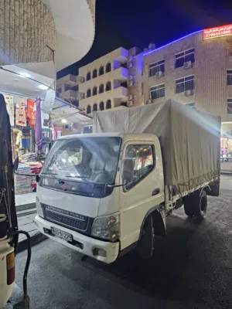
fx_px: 206
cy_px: 154
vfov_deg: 73.9
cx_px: 116
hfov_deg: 58.9
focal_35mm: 23
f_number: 1.7
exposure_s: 1/50
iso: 640
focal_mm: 6.3
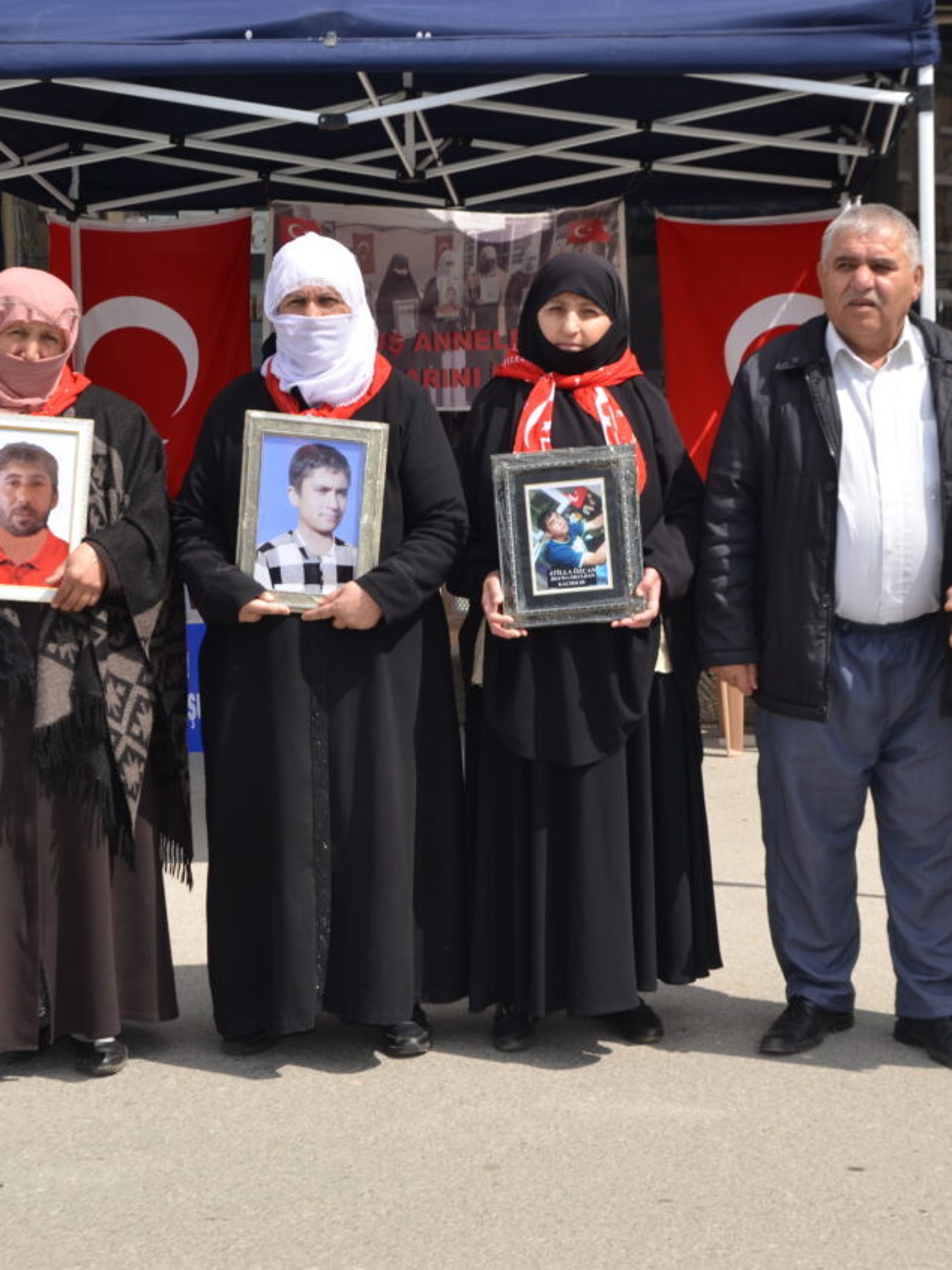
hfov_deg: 24.0
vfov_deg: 31.7
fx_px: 2238
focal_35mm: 61
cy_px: 635
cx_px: 581
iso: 100
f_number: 7.1
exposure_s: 1/250
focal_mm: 28
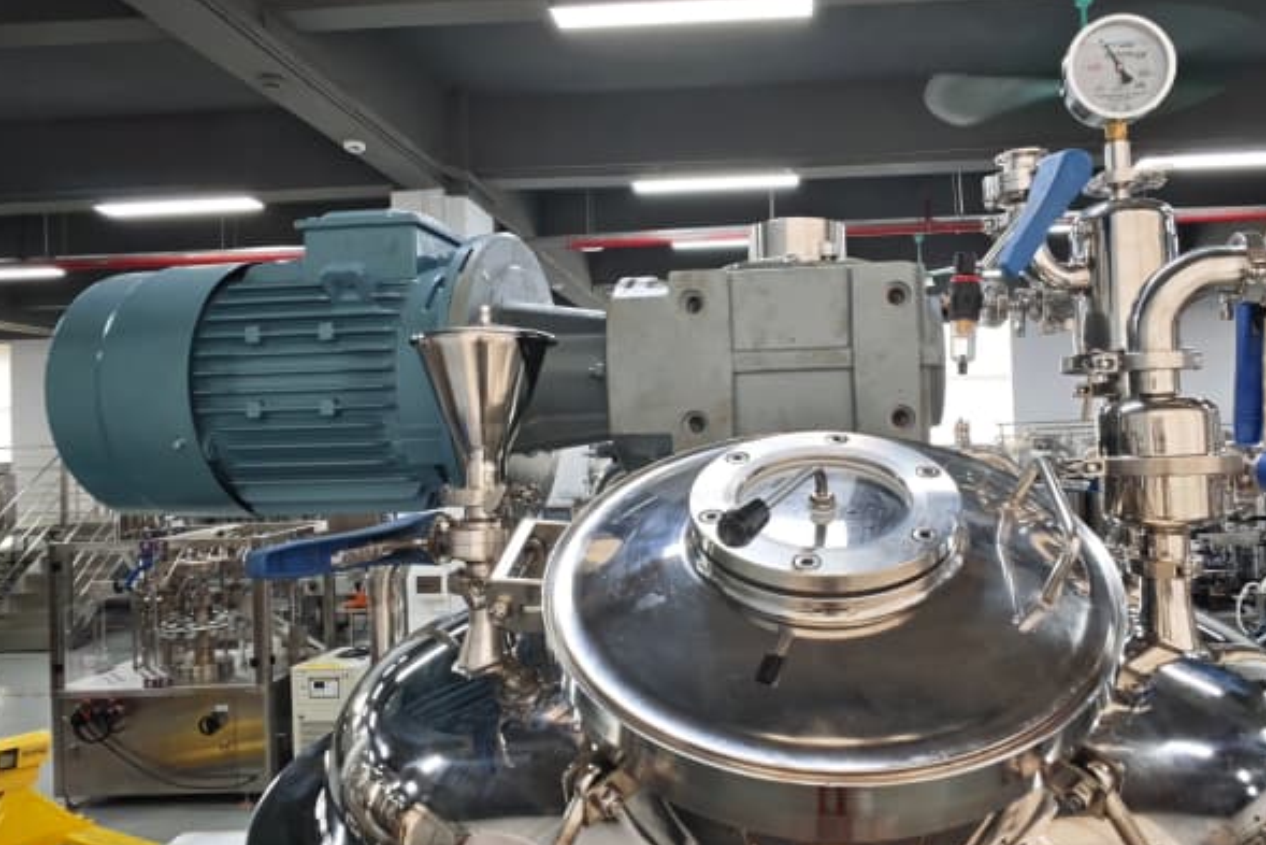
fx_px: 844
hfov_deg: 73.1
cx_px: 744
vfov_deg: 53.2
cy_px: 415
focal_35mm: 24
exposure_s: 1/33.3
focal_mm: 2.57
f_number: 2.4
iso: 125
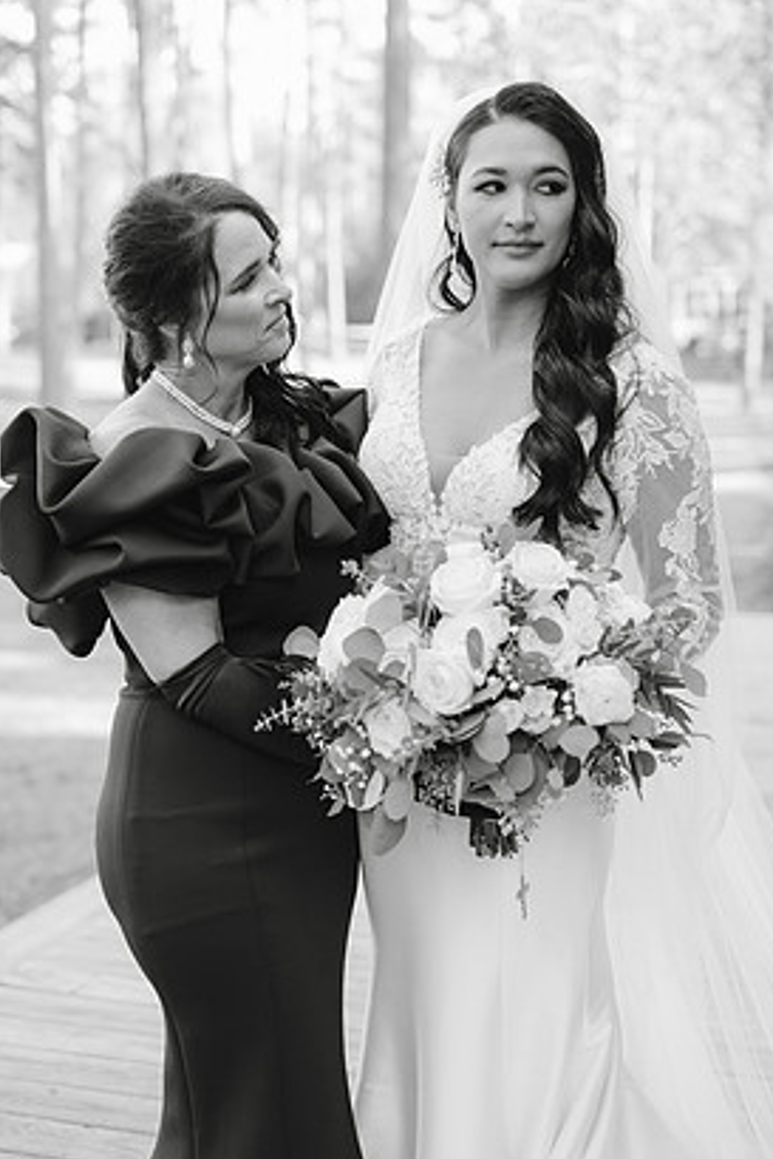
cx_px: 422
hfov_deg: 24.6
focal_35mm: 55
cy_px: 555
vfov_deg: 36.2
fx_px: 1770
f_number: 2.5
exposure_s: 1/320
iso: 400
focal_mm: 50
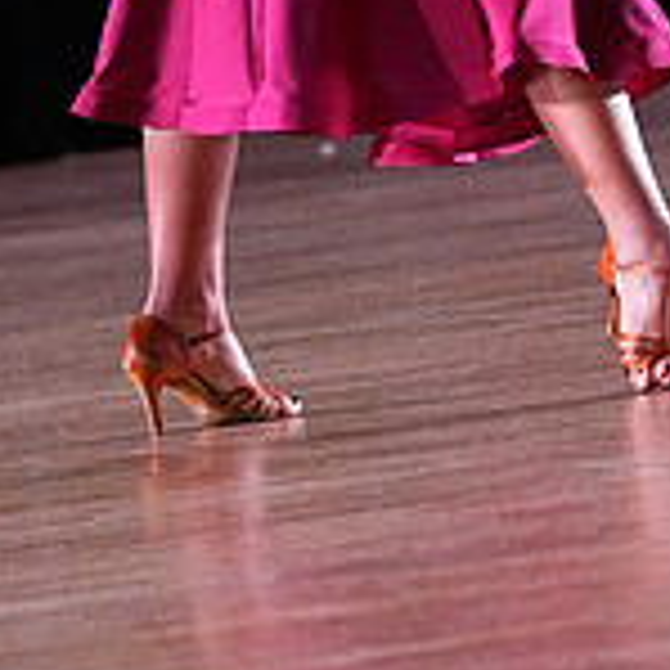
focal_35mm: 664
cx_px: 317
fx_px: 14540
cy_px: -378
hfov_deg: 2.6
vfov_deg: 2.6
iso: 8000
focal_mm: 200
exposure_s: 1/400
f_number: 5
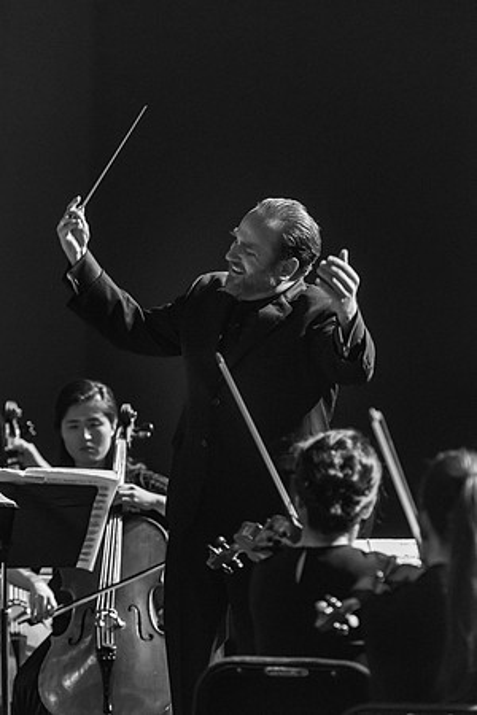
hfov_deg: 6.5
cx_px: 238
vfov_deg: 9.8
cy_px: 358
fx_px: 4173
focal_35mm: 210
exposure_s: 1/250
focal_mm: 210
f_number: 4
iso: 5000
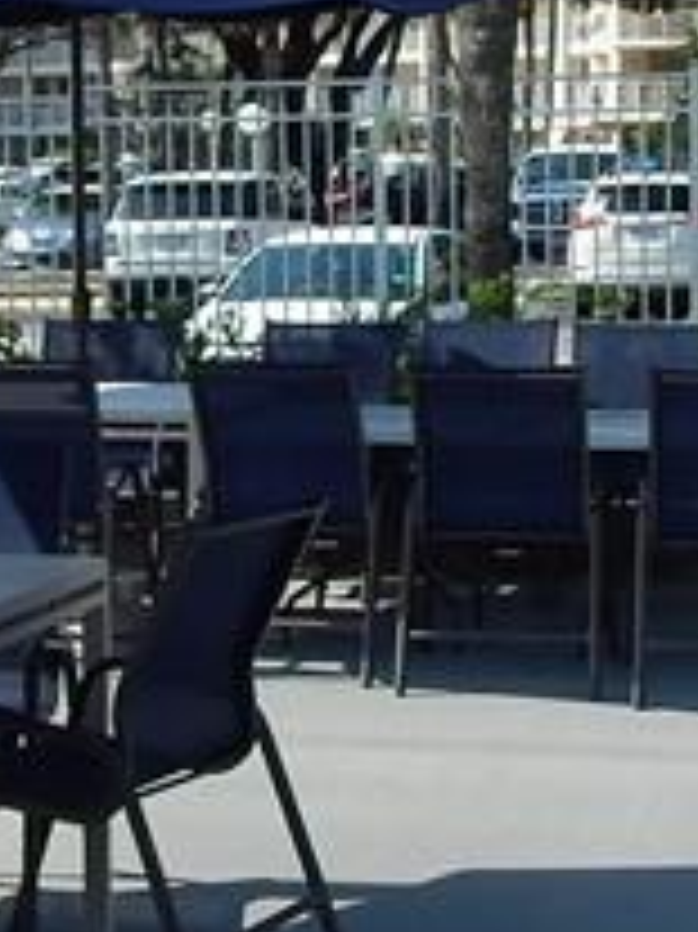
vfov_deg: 17.3
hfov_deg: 13.0
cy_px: 446
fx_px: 3068
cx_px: 230
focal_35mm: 114
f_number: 3
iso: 125
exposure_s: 1/1250
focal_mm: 4
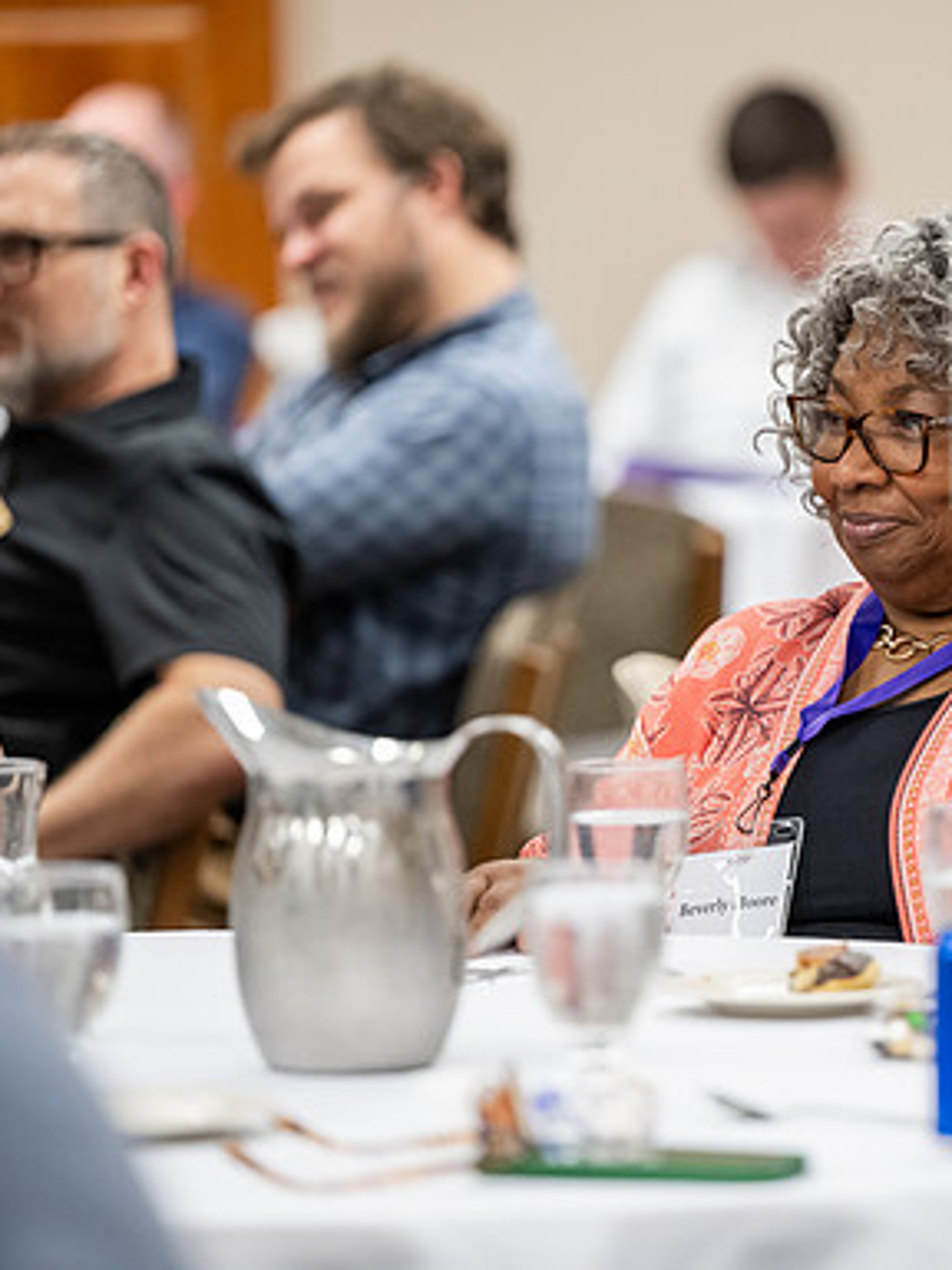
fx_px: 9314
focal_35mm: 254
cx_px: 850
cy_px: 633
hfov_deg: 5.8
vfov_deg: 7.8
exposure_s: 1/160
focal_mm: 175
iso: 2000
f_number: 2.8
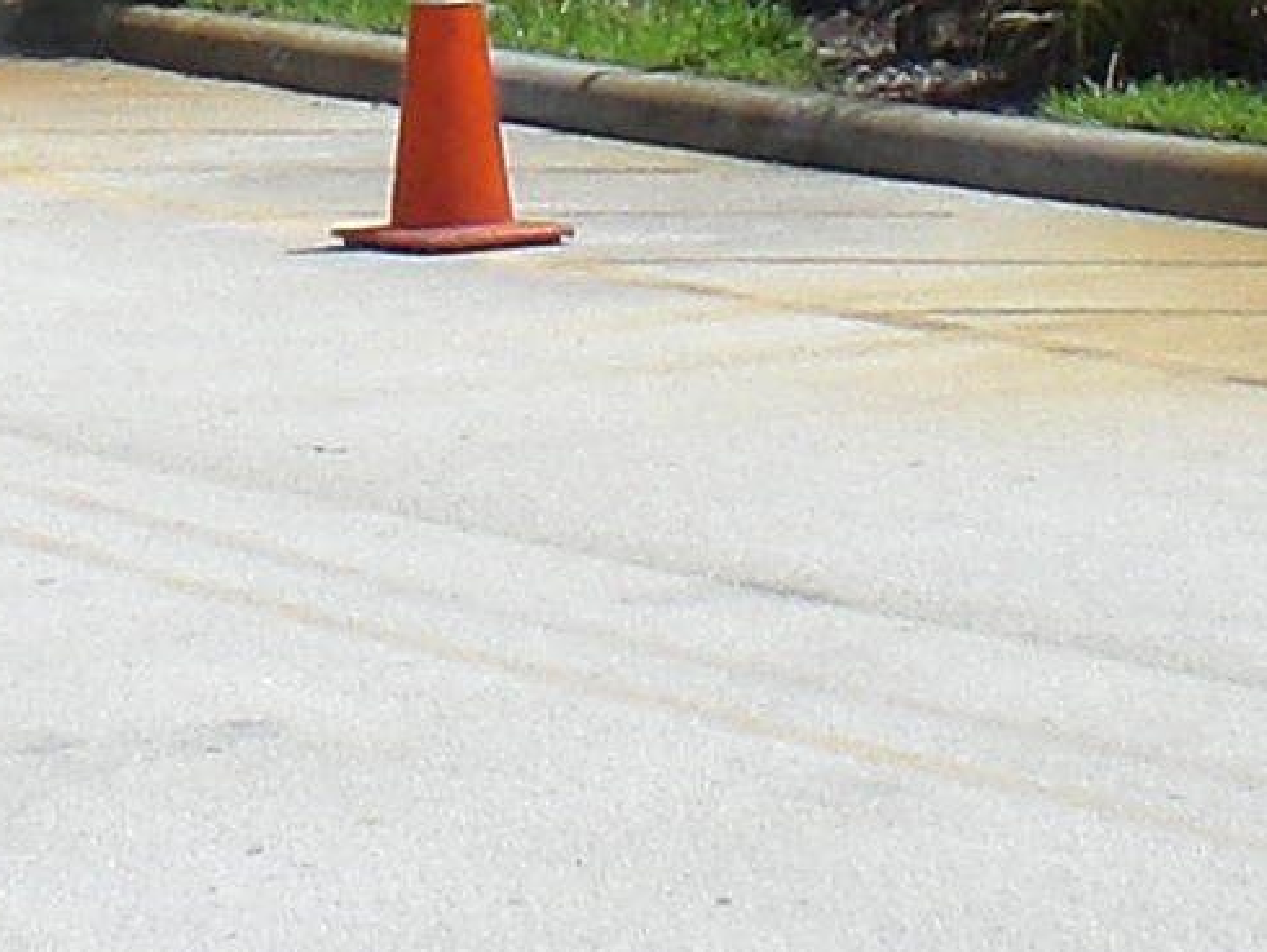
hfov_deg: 8.3
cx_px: 752
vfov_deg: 6.2
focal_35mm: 238
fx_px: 8715
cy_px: -458
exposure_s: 1/500
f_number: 4.4
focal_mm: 6.3
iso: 50
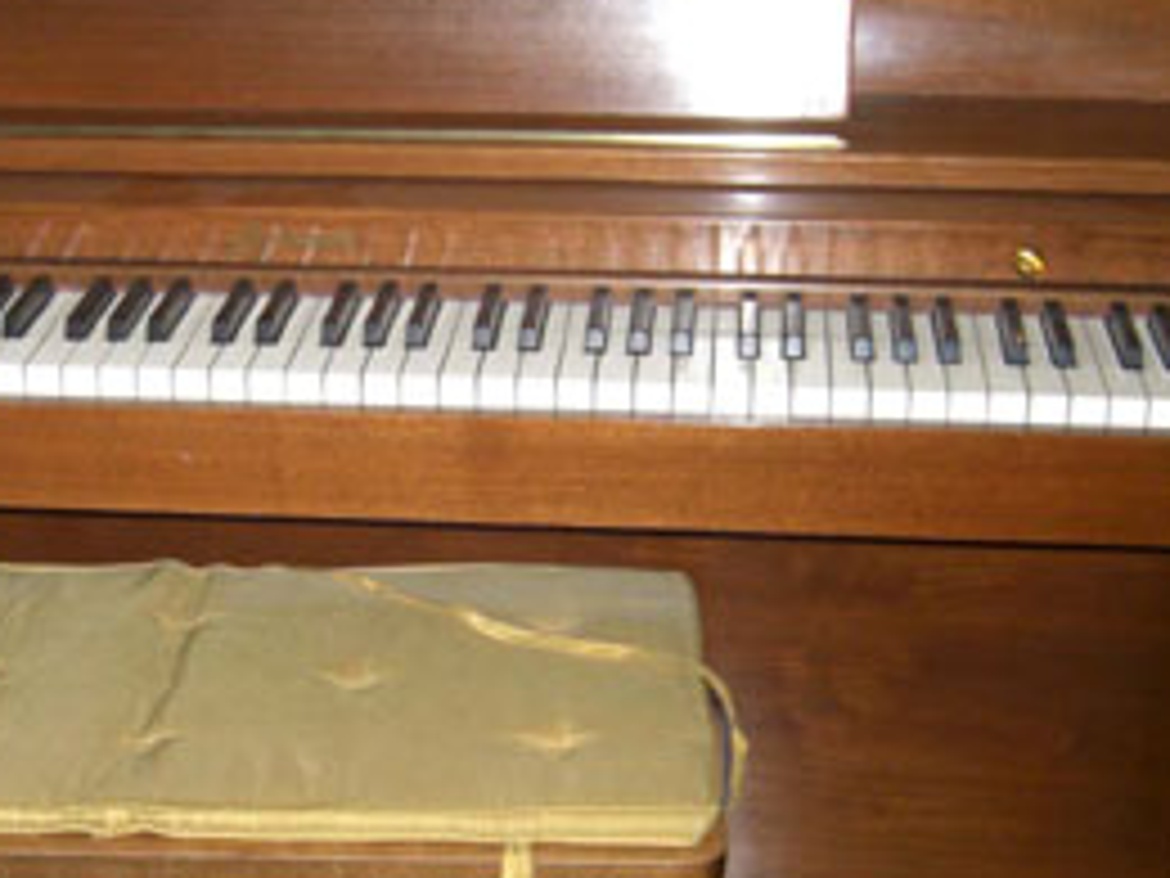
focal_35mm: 73
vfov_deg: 20.1
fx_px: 2467
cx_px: 378
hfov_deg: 26.5
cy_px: 597
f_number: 2.8
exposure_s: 1/60
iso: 200
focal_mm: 7.9
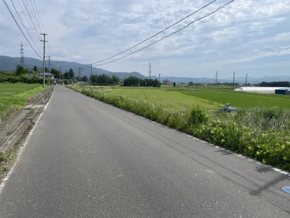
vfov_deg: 53.1
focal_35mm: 26
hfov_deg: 67.3
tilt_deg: -7.8
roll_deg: -2.6
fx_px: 218
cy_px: 109
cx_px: 145
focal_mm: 4.2
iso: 32
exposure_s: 1/5814
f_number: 1.6
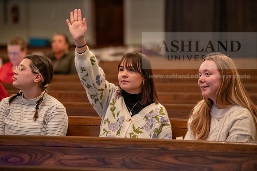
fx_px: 1000
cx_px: 128
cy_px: 86
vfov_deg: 9.8
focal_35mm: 140
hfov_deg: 14.7
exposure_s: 1/80
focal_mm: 140
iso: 6400
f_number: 2.8
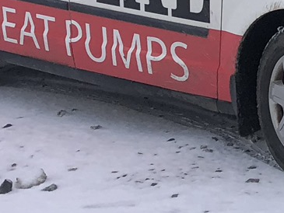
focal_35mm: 157
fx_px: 1288
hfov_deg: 11.3
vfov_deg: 9.1
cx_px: 585
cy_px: -133
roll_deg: +2.0
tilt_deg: -2.4
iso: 20
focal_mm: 3.99
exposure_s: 1/1185
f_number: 1.8
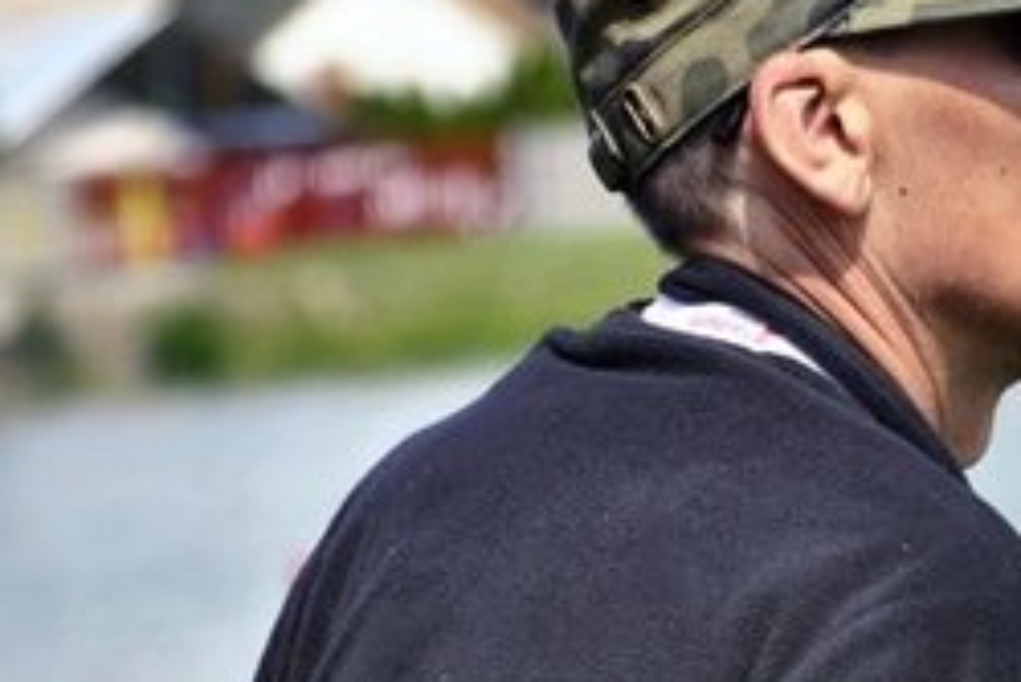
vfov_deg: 3.8
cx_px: 956
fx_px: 10187
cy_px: 645
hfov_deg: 5.7
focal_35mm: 359
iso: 200
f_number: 4.5
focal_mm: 92
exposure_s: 1/800
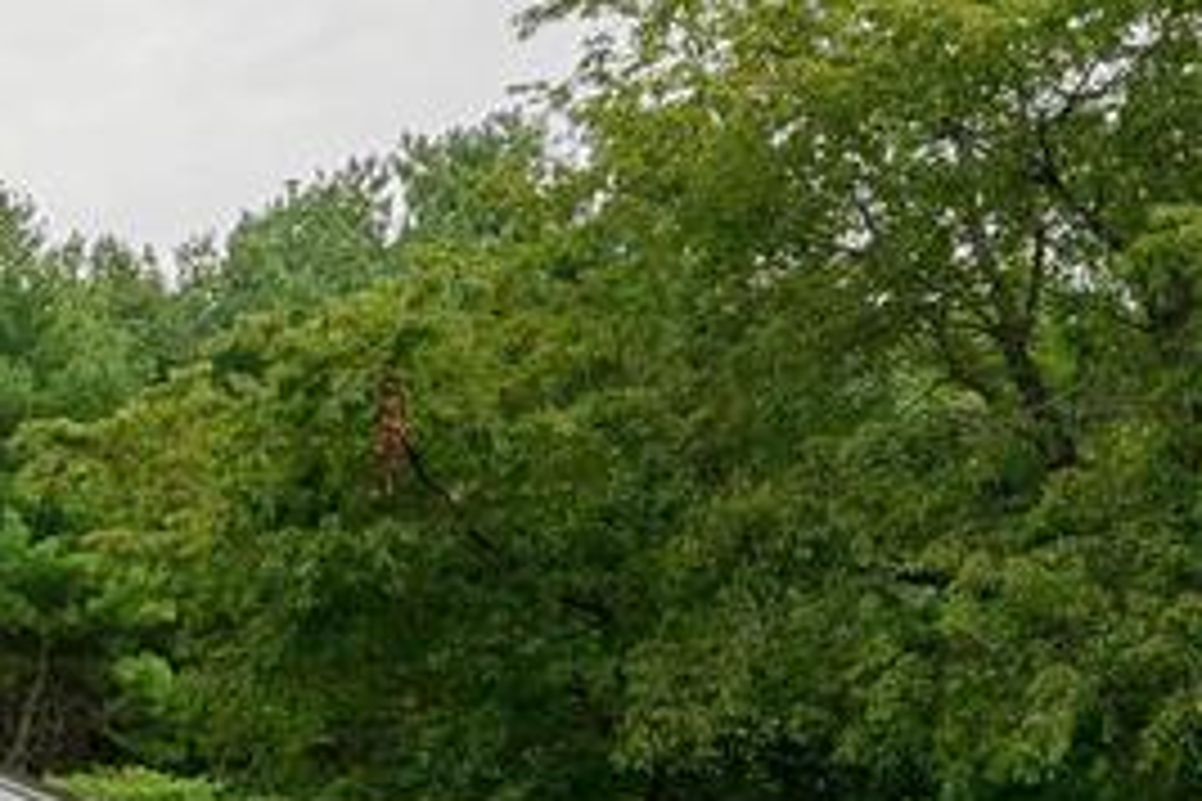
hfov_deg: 19.2
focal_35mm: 81
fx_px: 2704
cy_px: 1071
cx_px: -941
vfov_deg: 15.9
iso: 100
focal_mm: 10
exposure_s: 1/125
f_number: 5.6
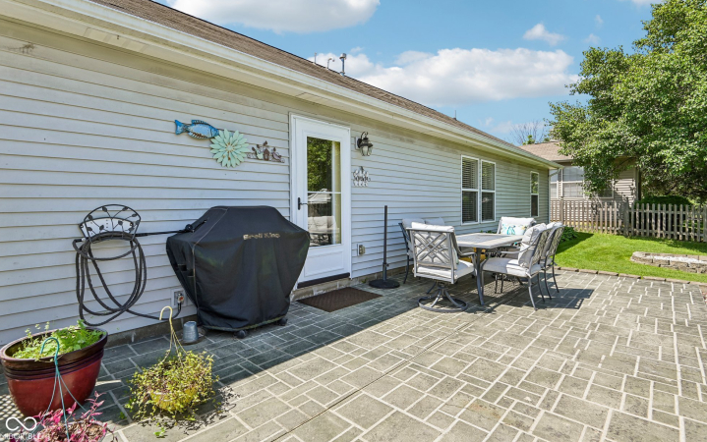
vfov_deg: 67.9
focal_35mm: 17
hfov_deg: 94.3
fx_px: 328
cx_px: 358
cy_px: 203
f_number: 8
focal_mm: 16
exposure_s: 1/200
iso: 100
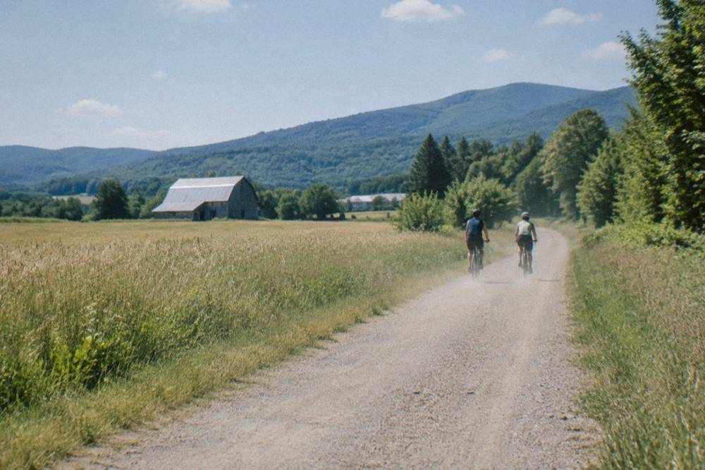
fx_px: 1370
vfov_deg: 19.4
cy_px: 235
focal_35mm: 70
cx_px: 352
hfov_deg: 28.9
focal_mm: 70
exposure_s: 1/2000
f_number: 4.5
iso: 200
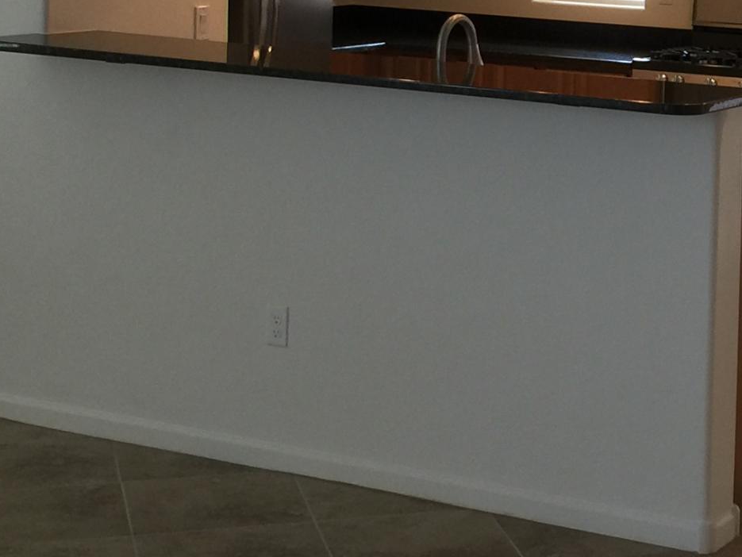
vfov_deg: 15.6
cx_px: 713
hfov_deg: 20.5
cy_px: 15
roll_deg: -1.8
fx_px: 1994
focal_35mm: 93
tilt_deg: -5.6
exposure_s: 1/15
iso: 40
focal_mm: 4.15
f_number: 2.2
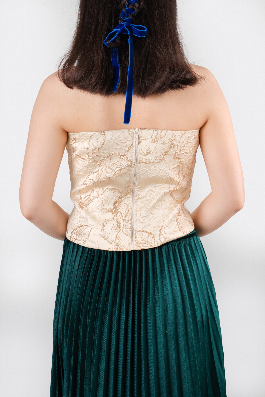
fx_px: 585
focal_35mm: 53
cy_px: 198
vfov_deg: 37.5
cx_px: 132
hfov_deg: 25.5
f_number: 8
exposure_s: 1/125
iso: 1250
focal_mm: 53
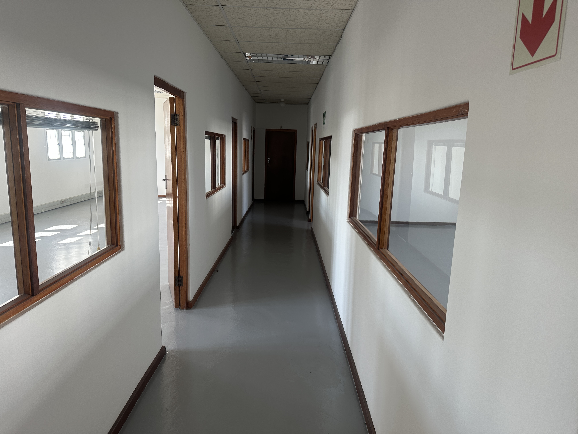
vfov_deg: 56.8
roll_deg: -2.4
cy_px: 217
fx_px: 401
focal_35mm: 24
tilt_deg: -9.3
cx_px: 289
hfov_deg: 71.6
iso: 64
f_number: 1.78
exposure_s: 1/121
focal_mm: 6.86
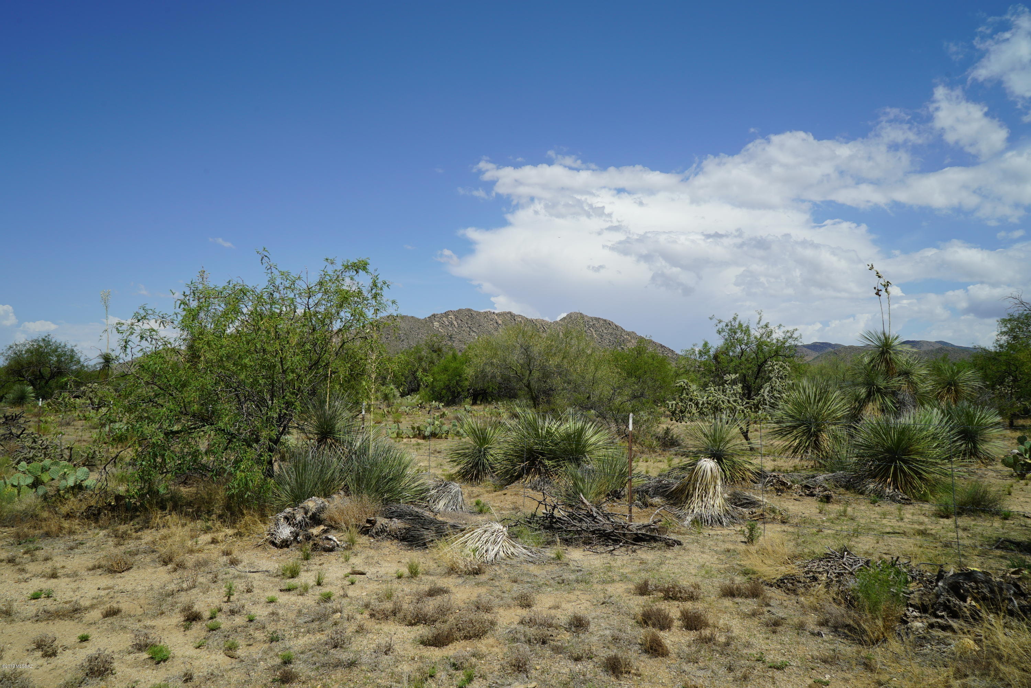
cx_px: 516
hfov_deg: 73.7
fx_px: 688
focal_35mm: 24
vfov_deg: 53.2
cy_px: 344
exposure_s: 1/160
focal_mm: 24
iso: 100
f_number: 14
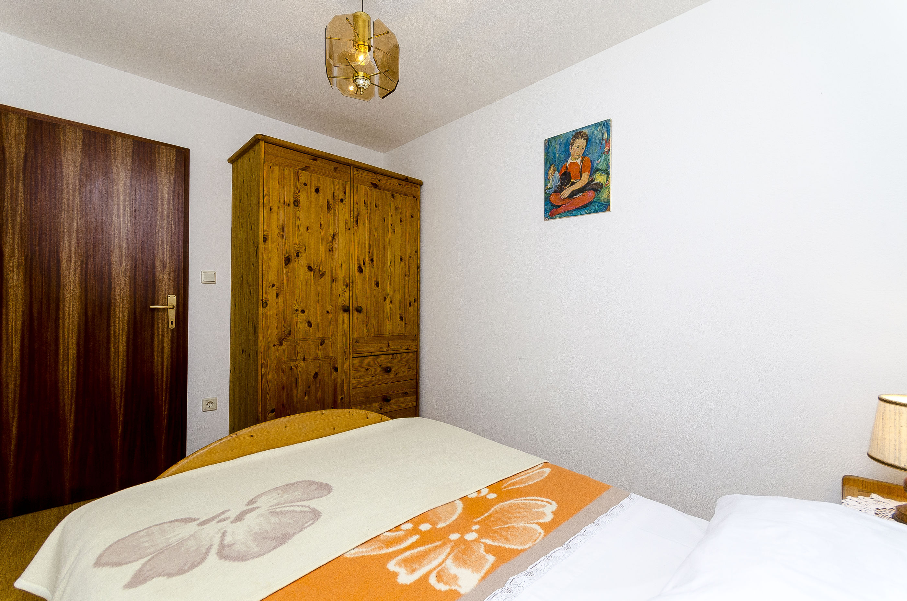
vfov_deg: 77.1
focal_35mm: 15
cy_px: 300
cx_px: 454
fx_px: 377
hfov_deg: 100.5
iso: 250
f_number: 8
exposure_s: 1/200
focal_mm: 10
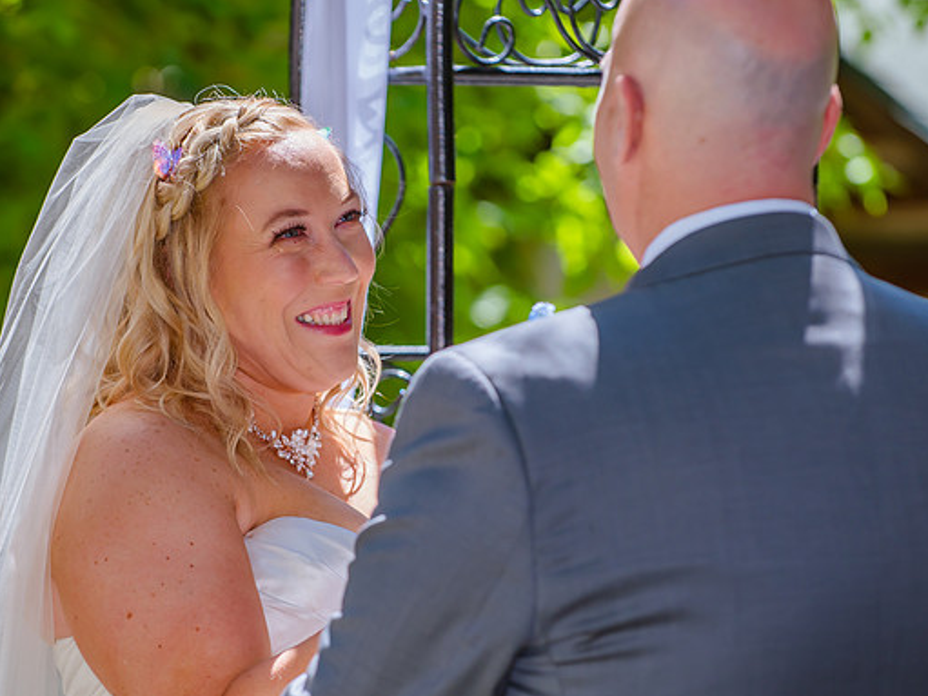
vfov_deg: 6.2
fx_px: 6406
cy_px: 351
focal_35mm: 239
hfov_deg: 8.3
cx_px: 392
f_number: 4
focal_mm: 170
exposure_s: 1/640
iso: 200
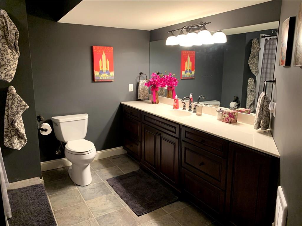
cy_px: 113
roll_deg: -0.1
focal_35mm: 26
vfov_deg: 53.1
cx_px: 151
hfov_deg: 67.3
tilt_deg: -11.2
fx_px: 227
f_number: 1.8
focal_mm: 4.25
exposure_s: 1/60
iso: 200
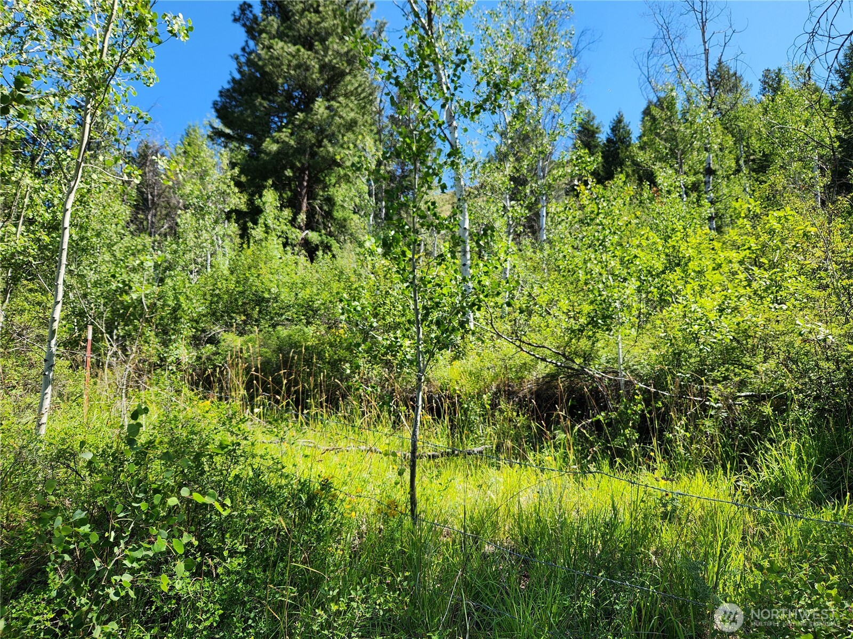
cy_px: 320
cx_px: 426
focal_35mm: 23
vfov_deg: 58.9
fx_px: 567
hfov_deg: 73.9
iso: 20
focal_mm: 5.4
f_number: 1.8
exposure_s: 1/668
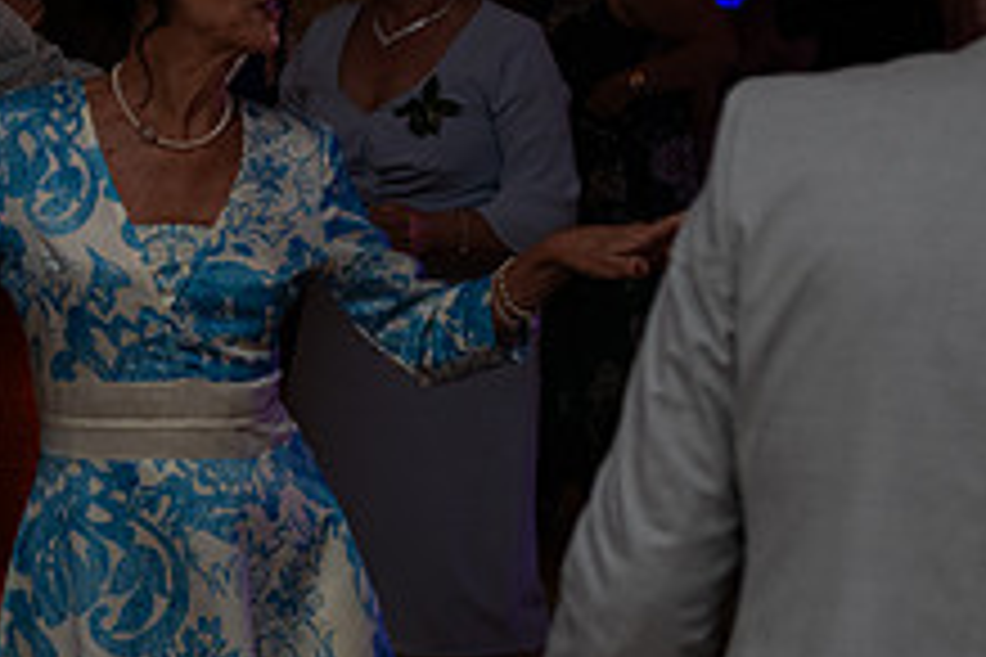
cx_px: 95
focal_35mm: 138
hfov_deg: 14.7
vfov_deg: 9.9
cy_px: 142
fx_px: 3779
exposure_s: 1/160
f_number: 3.5
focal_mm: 52
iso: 640
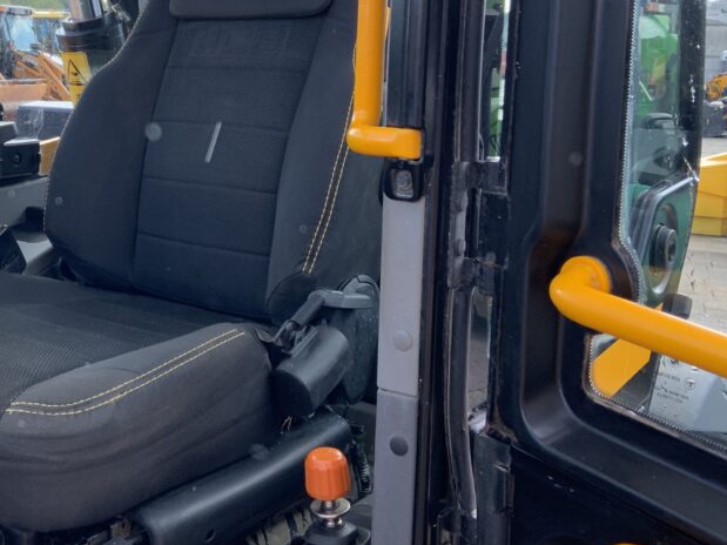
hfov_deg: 38.7
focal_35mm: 48
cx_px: 188
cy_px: 161
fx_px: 1008
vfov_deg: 29.9
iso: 20
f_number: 1.8
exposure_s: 1/122
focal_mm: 3
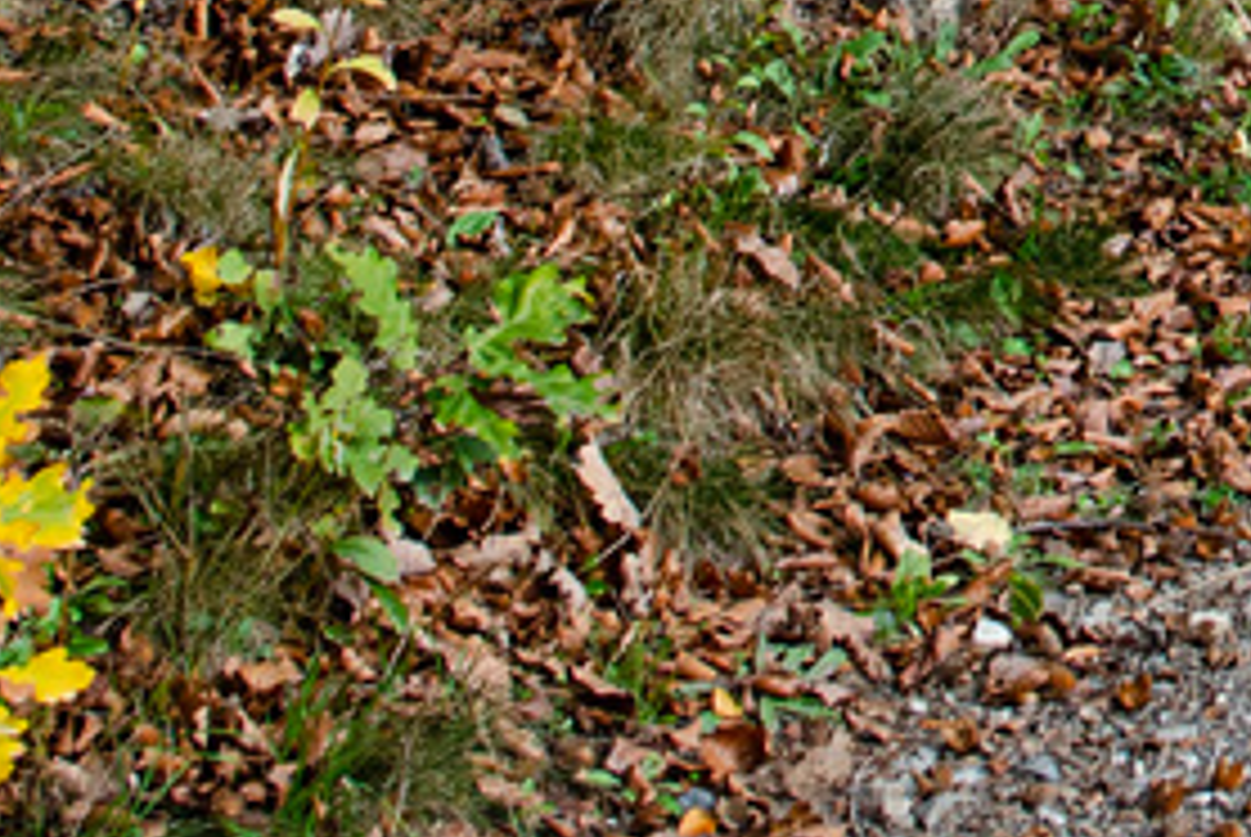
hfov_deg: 10.8
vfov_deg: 7.4
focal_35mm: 181
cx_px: 2056
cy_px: -711
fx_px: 6296
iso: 400
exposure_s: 1/500
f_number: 7.1
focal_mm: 28
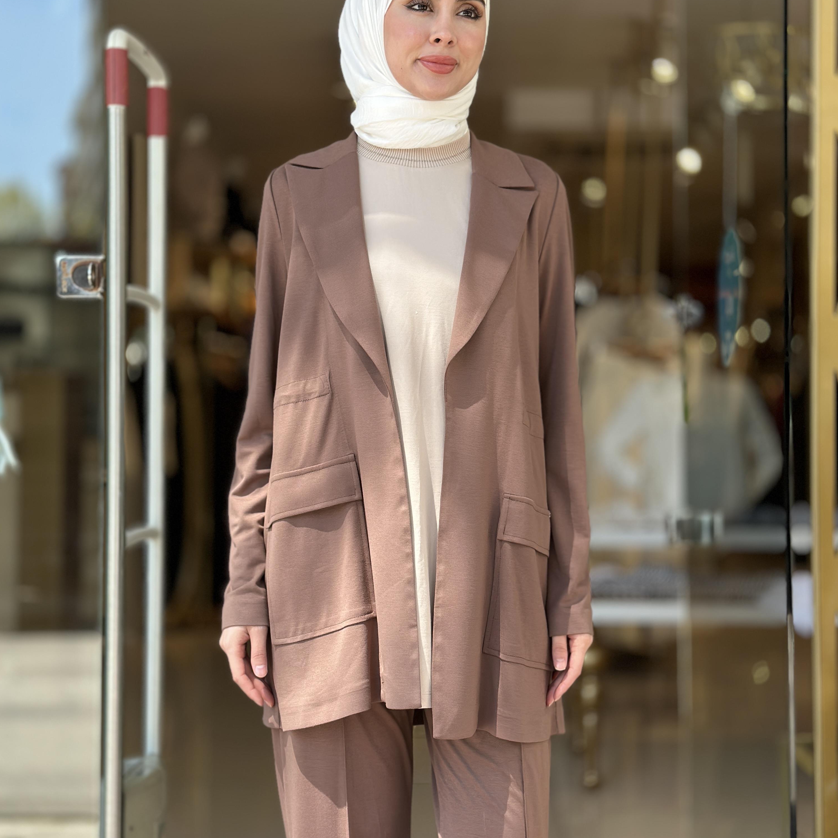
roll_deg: -0.9
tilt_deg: -0.8
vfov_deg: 30.0
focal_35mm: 57
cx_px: 420
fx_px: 1561
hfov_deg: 30.0
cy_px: 398
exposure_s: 1/659
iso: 80
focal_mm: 6.86
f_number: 1.78
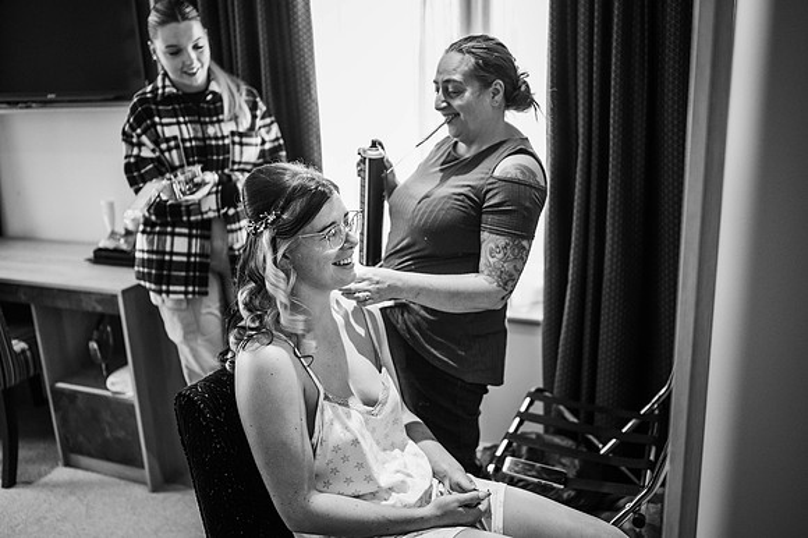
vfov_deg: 37.8
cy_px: 269
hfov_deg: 54.5
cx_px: 404
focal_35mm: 35
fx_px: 785
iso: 640
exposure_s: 1/200
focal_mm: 35
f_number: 1.8
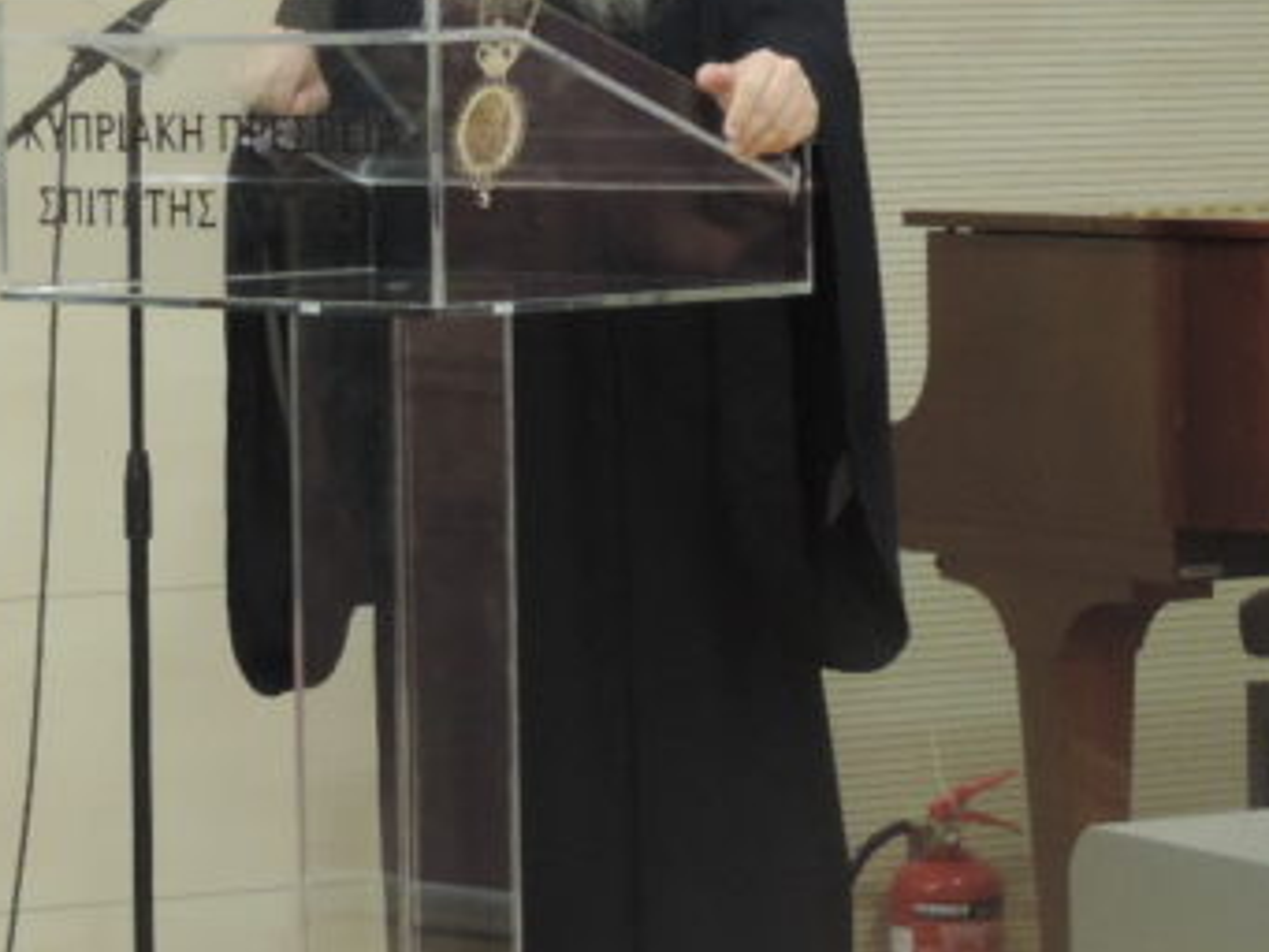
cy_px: 182
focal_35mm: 165
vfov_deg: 9.0
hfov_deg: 12.0
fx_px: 6051
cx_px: 424
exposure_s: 1/15
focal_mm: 9.8
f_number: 3.7
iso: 400
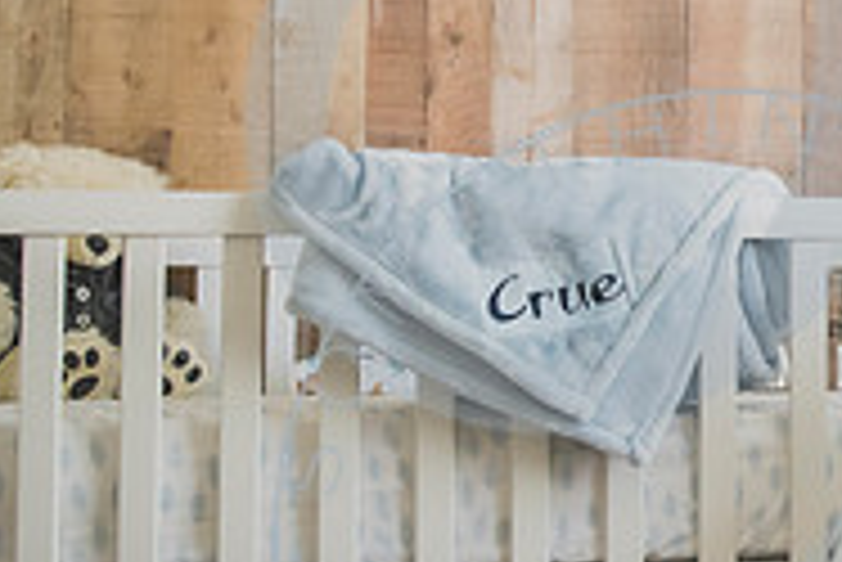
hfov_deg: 24.0
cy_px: 192
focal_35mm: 77
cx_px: 995
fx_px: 1802
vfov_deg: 17.7
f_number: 2.8
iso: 1600
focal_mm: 24
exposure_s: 1/125
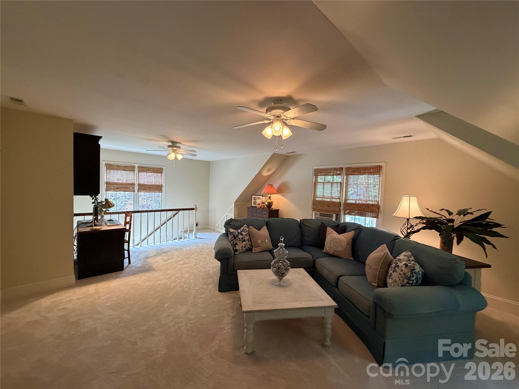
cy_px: 194
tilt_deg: -1.0
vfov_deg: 85.7
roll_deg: -1.5
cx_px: 260
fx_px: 210
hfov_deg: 102.1
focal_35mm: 14
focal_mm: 2.22
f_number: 2.2
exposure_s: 1/60
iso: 500
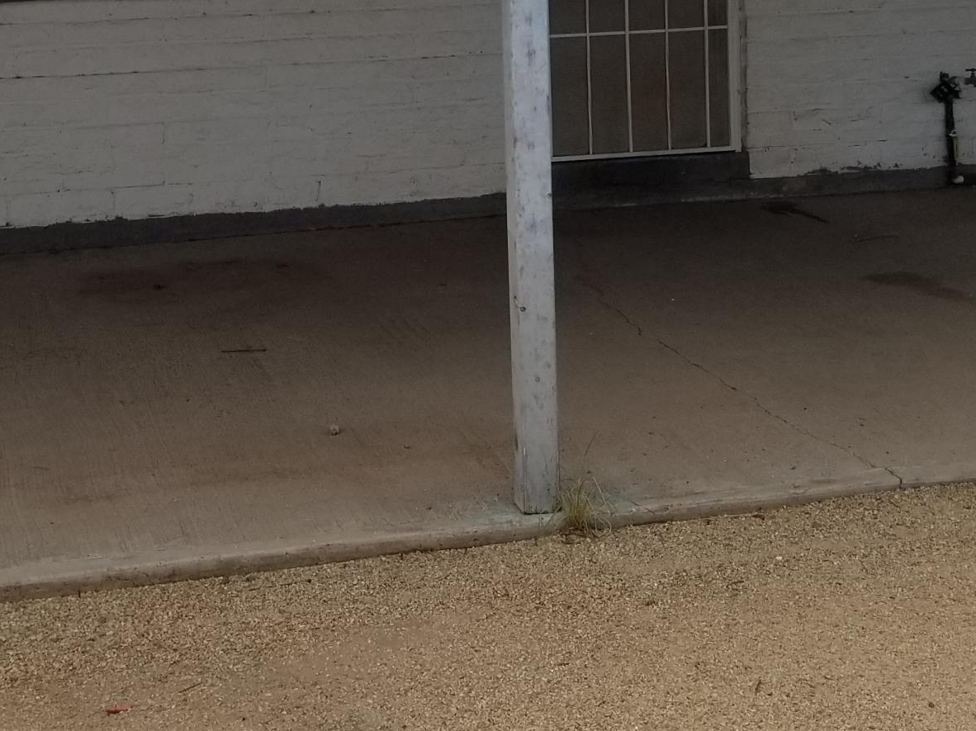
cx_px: 421
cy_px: 11
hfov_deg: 29.4
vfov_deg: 21.5
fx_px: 1860
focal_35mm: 66
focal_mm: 4.25
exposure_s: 1/976
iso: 50
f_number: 1.7
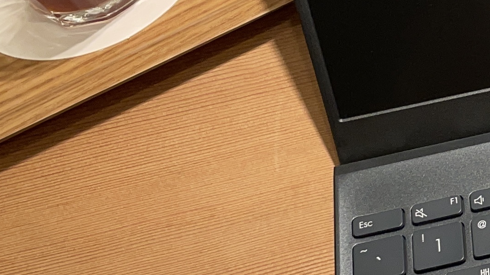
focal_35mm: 107
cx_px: 729
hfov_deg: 17.9
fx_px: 1390
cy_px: 59
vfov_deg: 11.3
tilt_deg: -51.7
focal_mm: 4.2
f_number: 1.6
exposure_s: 1/120
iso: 50
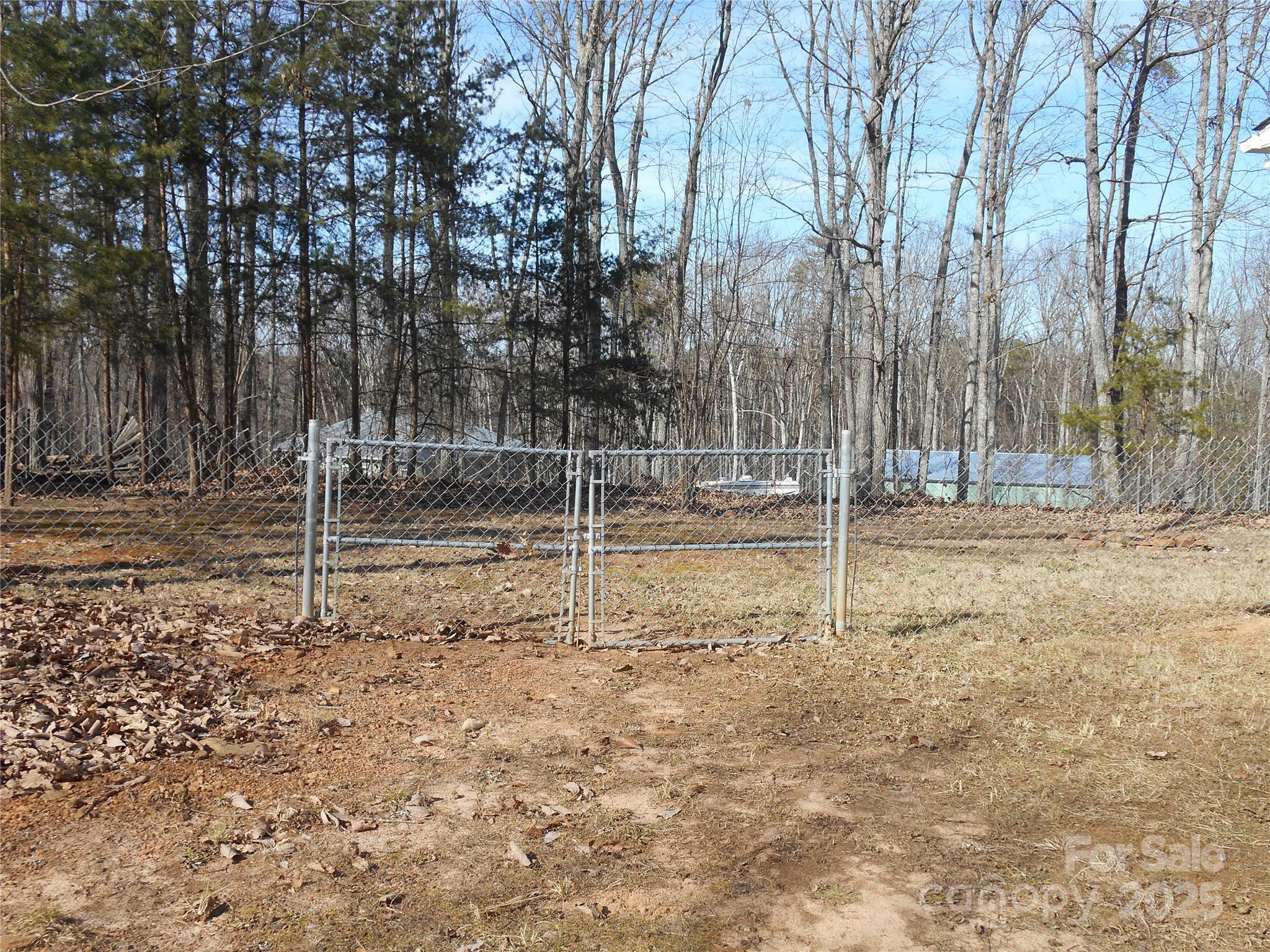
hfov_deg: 58.4
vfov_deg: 45.4
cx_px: 635
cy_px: 476
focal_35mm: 31
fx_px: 1137
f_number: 3.6
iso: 80
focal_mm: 5.5
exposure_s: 1/500
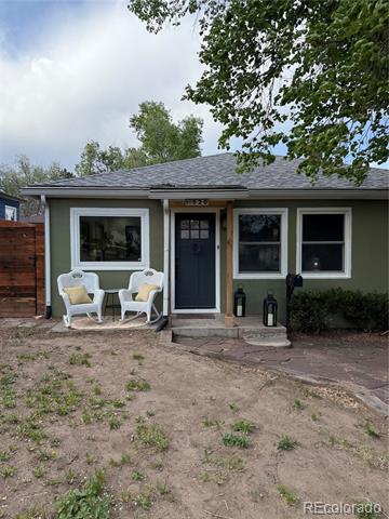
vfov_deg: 71.6
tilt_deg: -1.2
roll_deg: +0.4
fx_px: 360
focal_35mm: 24
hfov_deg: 56.8
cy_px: 260
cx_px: 194
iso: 100
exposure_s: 1/1493
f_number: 1.78
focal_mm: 6.76
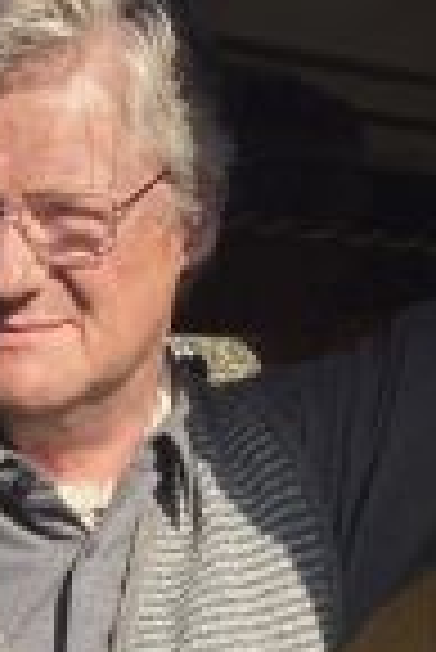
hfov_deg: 11.8
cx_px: -198
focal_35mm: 112
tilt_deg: -8.1
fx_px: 2030
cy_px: 625
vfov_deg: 17.9
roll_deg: -0.2
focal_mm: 4.25
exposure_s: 1/890
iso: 32
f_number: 1.8
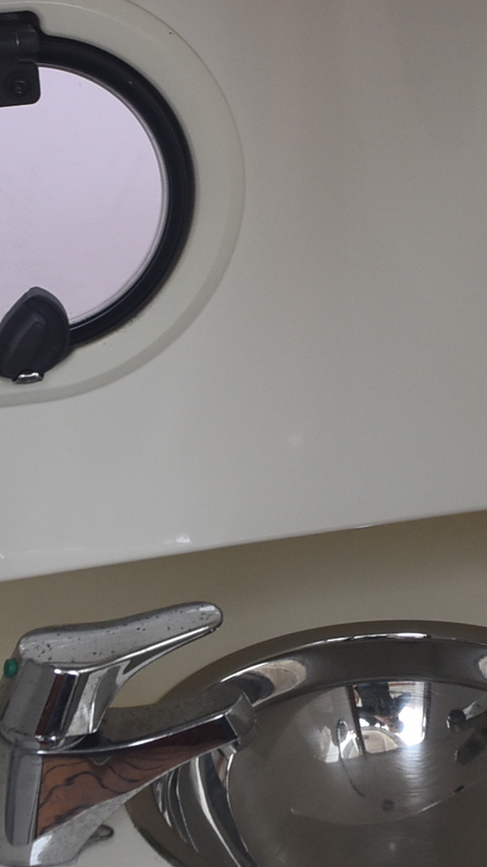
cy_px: 203
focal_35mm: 105
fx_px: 2412
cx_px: 448
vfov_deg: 20.2
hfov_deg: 11.4
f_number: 6.3
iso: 400
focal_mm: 22
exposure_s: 1/160
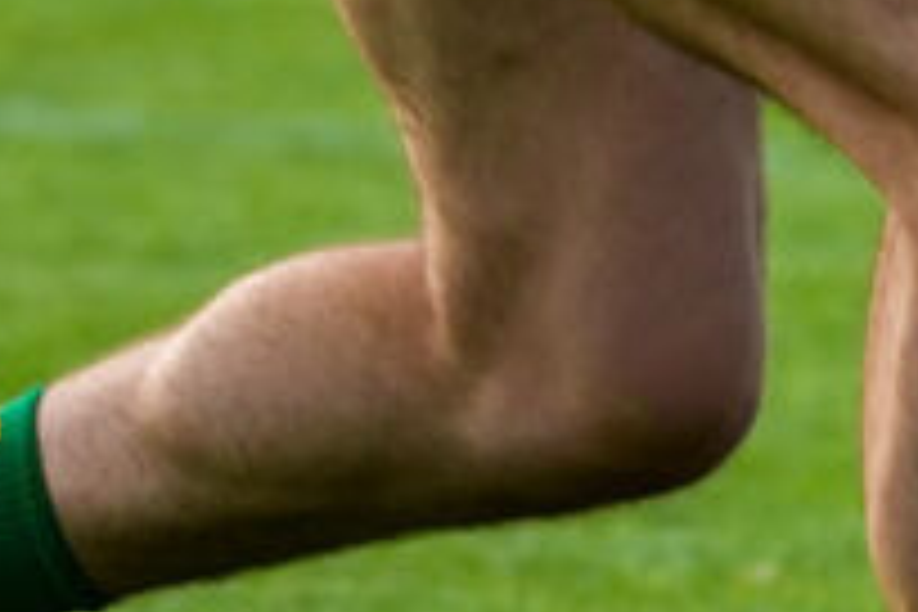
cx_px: 1476
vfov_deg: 0.6
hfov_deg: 0.8
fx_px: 62725
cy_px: -540
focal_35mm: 2460
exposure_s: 1/1000
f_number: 6.3
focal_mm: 419
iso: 800
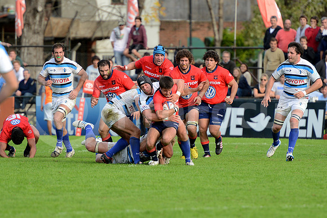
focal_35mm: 270
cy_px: 109
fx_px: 2453
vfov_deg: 5.1
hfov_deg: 7.6
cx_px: 164
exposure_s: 1/500
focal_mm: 270
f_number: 4
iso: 500
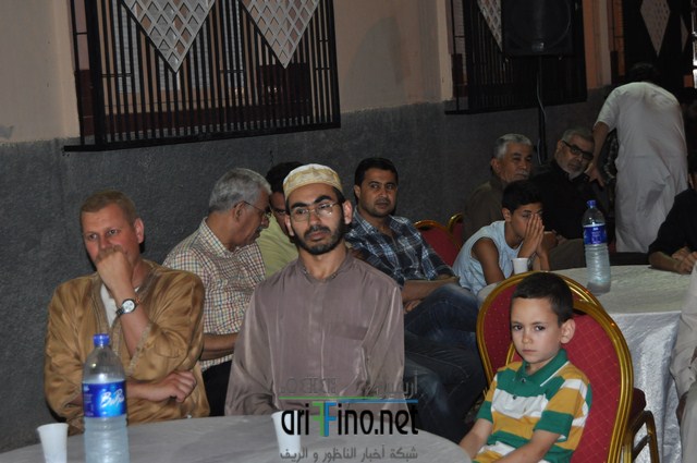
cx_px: 348
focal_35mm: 69
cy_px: 232
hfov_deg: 29.3
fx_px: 1334
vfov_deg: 19.7
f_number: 5.3
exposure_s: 1/60
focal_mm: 46
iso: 800
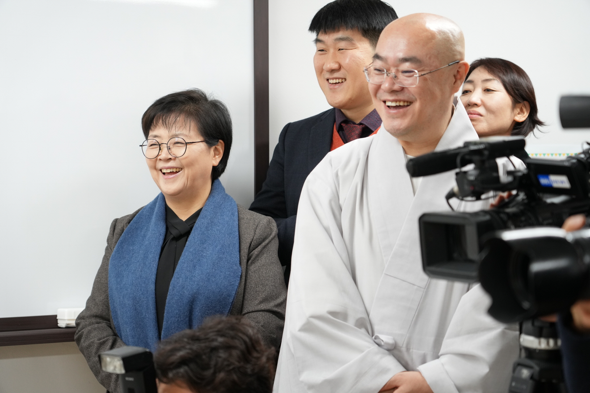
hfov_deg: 26.3
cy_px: 196
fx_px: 1262
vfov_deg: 17.7
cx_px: 295
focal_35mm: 77
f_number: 4
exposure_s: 1/160
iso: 1600
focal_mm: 77
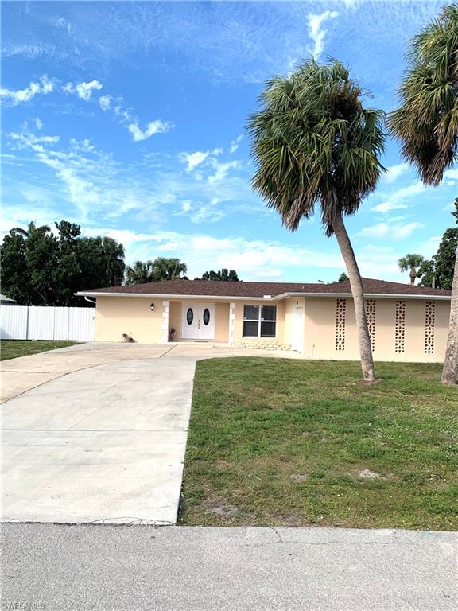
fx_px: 459
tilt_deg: +1.2
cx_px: 229
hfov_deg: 53.1
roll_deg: -1.1
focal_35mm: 26
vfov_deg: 67.3
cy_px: 306
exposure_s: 1/2994
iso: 25
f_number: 1.8
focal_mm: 4.25
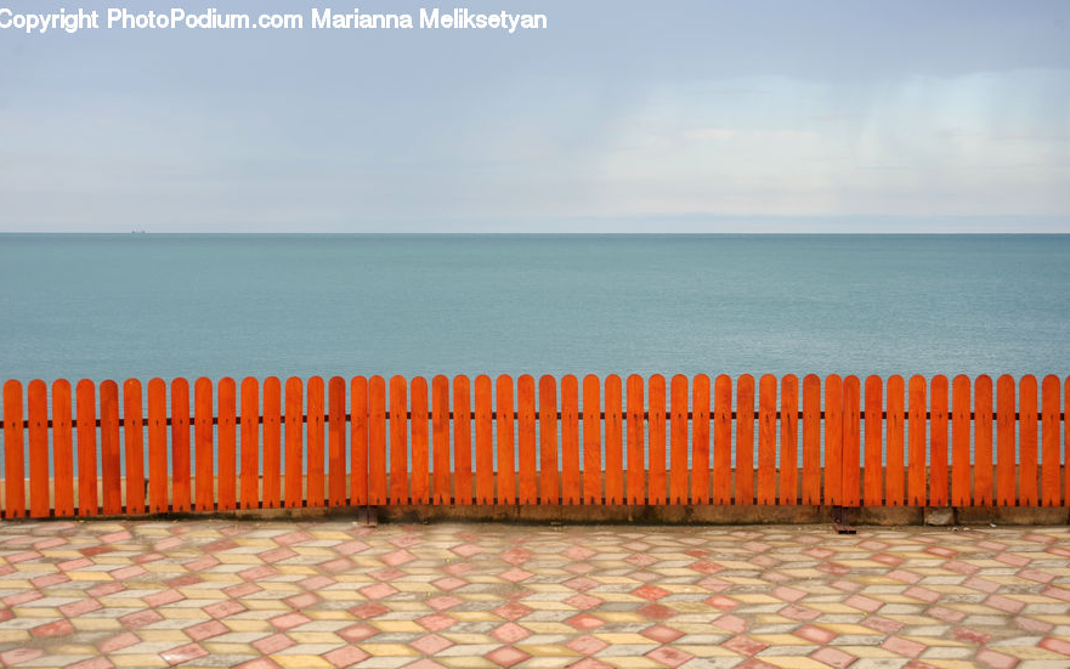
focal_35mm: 52
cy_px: 353
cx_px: 542
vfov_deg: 24.9
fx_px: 1517
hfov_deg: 38.9
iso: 200
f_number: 6.3
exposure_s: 1/160
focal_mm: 50
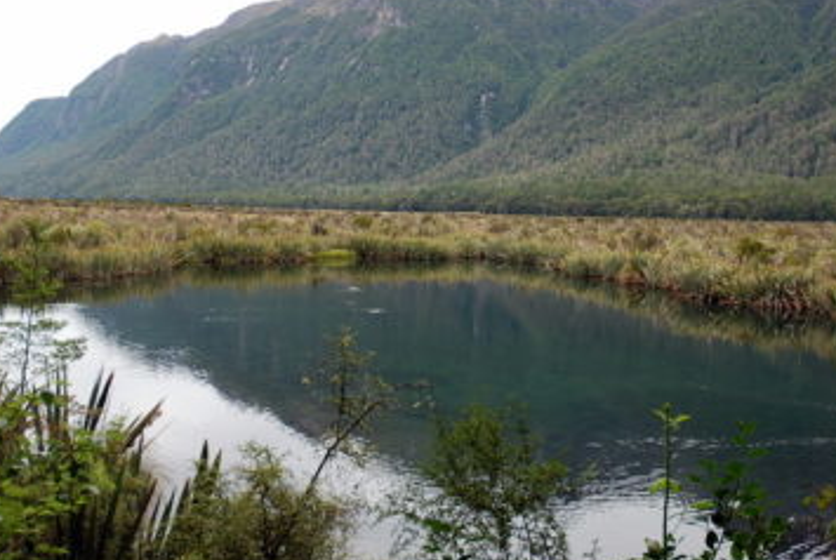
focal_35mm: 38
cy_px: 232
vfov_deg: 35.1
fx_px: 884
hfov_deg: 50.6
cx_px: 440
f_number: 3.5
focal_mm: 18
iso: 100
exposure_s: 1/50
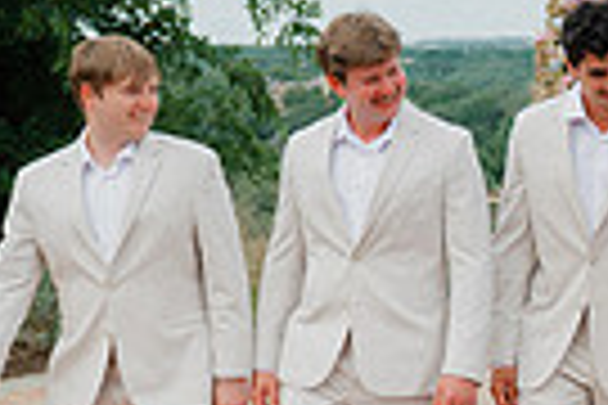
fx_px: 2178
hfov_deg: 15.3
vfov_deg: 10.6
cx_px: 749
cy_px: 230
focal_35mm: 129
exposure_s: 1/5000
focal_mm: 28
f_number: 2.8
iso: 400
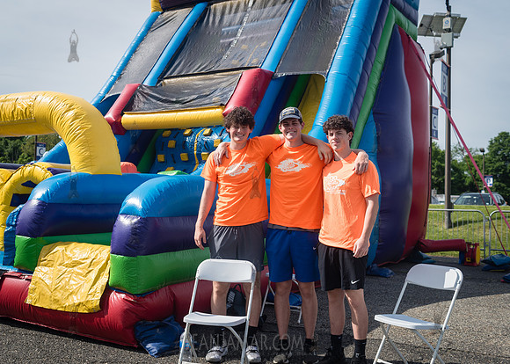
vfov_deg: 36.3
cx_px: 227
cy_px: 175
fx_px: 556
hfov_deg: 49.2
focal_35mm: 38
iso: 200
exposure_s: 1/2000
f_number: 4
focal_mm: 35
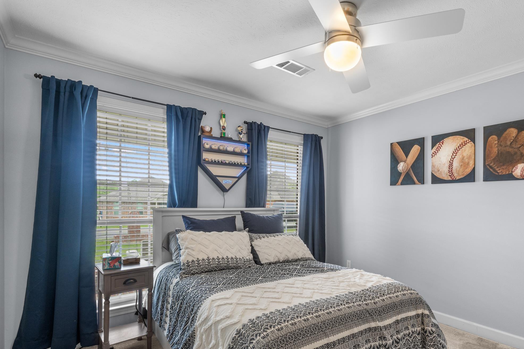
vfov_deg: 64.1
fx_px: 277
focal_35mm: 19
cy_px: 205
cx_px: 298
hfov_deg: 86.4
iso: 200
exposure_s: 1/6
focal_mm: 10
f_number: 9
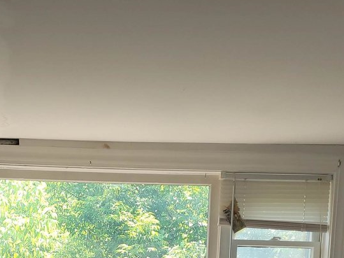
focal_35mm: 77
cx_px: 97
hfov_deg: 25.1
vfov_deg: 17.4
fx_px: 765
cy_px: 378
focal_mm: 5.4
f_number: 1.8
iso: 40
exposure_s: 1/221
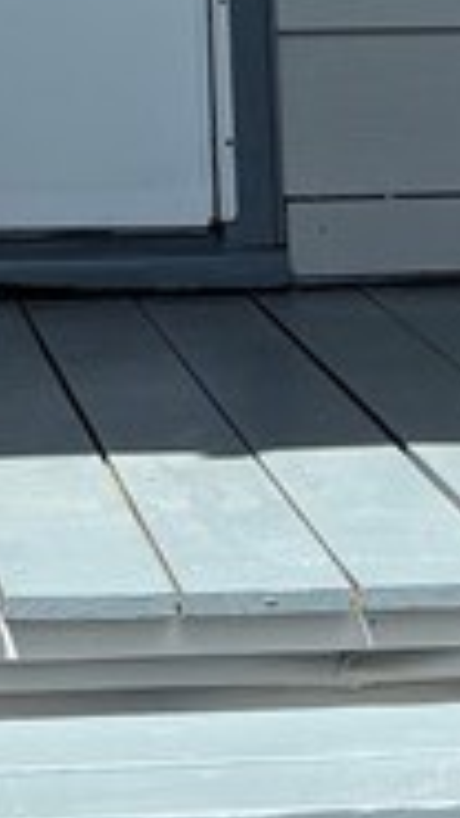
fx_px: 3406
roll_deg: +1.2
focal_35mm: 157
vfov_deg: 12.4
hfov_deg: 7.7
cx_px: -75
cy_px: -707
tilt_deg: +10.5
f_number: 1.6
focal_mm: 5.96
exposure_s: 1/3448
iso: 50
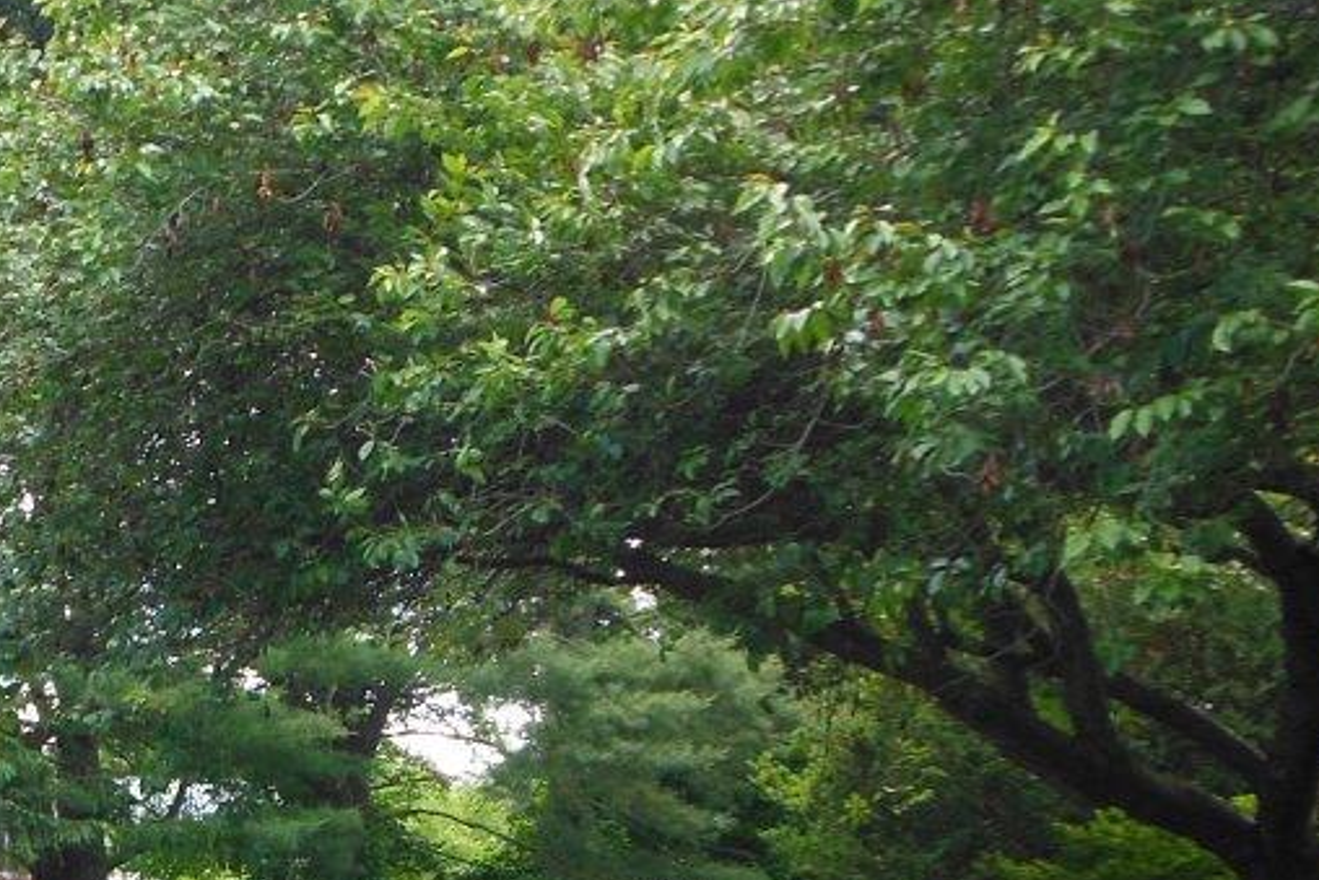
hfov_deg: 18.0
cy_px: 1116
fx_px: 4104
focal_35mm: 112
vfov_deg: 11.9
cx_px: 195
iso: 125
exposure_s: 1/100
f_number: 3.6
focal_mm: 6.8
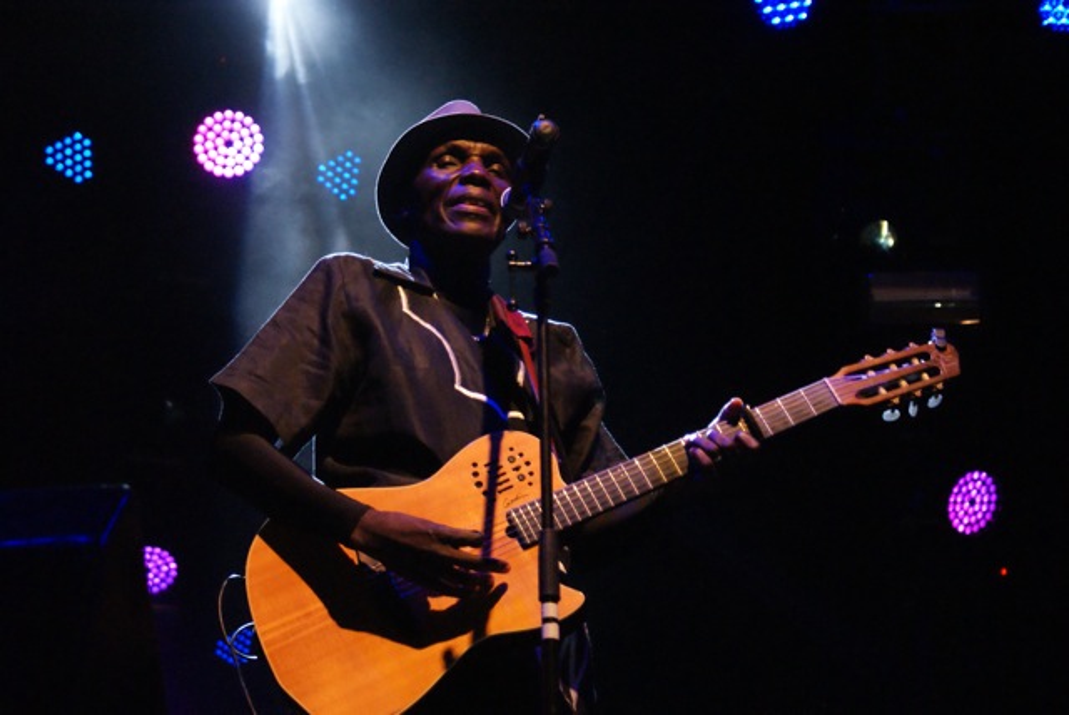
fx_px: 2675
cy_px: 358
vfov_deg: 15.2
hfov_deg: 22.6
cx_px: 534
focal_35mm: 90
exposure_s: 1/100
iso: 1600
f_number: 5.6
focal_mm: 60
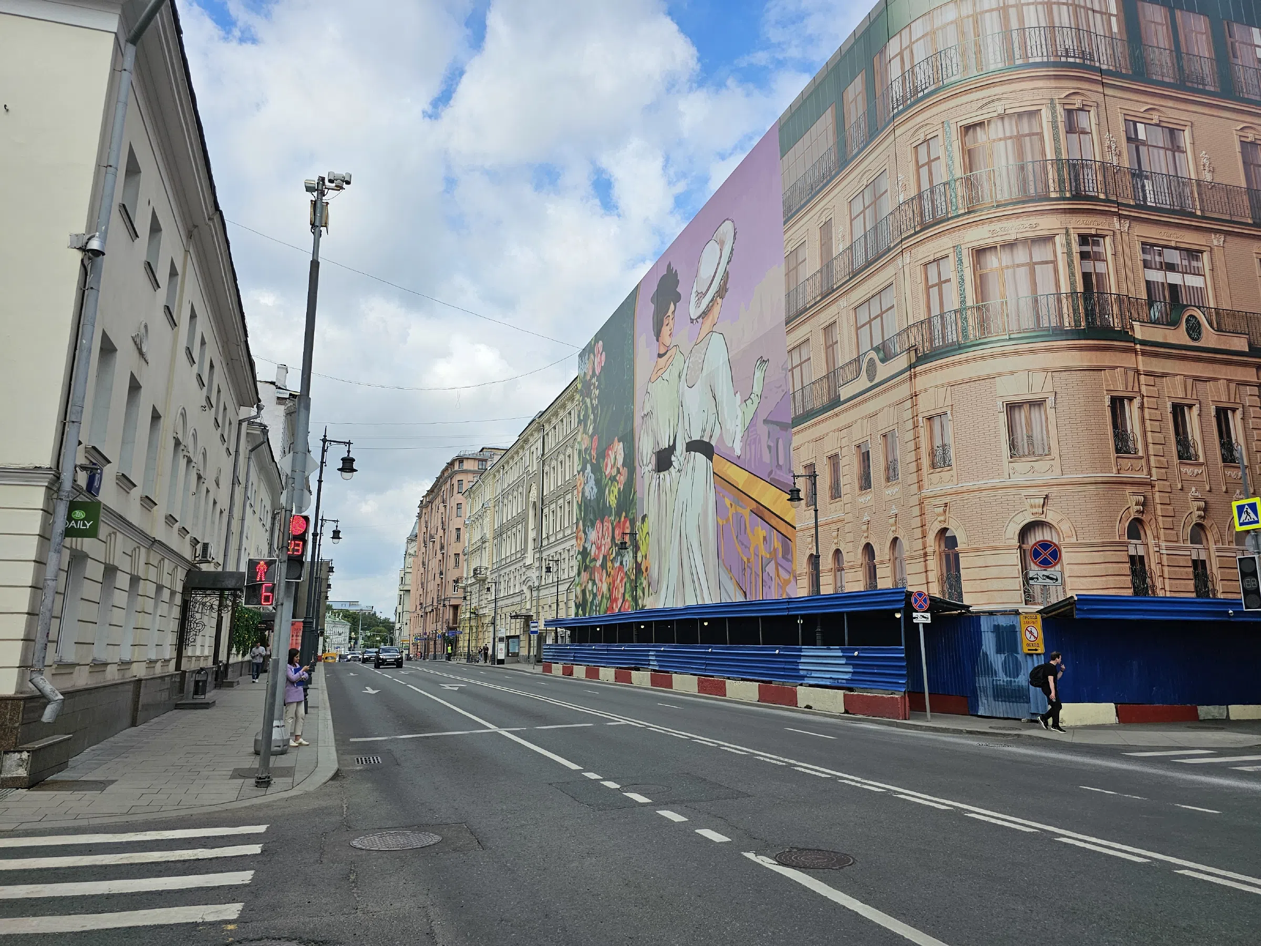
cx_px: 630
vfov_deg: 58.9
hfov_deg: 73.9
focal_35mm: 23
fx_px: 838
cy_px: 473
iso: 16
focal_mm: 6.3
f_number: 1.7
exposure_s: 1/1354
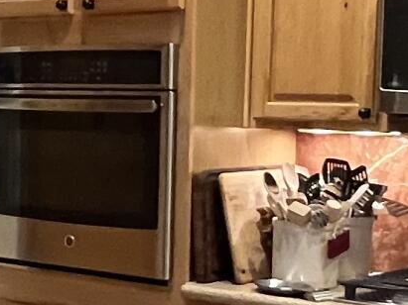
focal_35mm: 95
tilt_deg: -6.1
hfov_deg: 20.4
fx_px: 1119
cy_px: 231
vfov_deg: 15.5
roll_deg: -1.1
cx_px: 81
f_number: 1.8
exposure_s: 1/60
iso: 400
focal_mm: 1.57
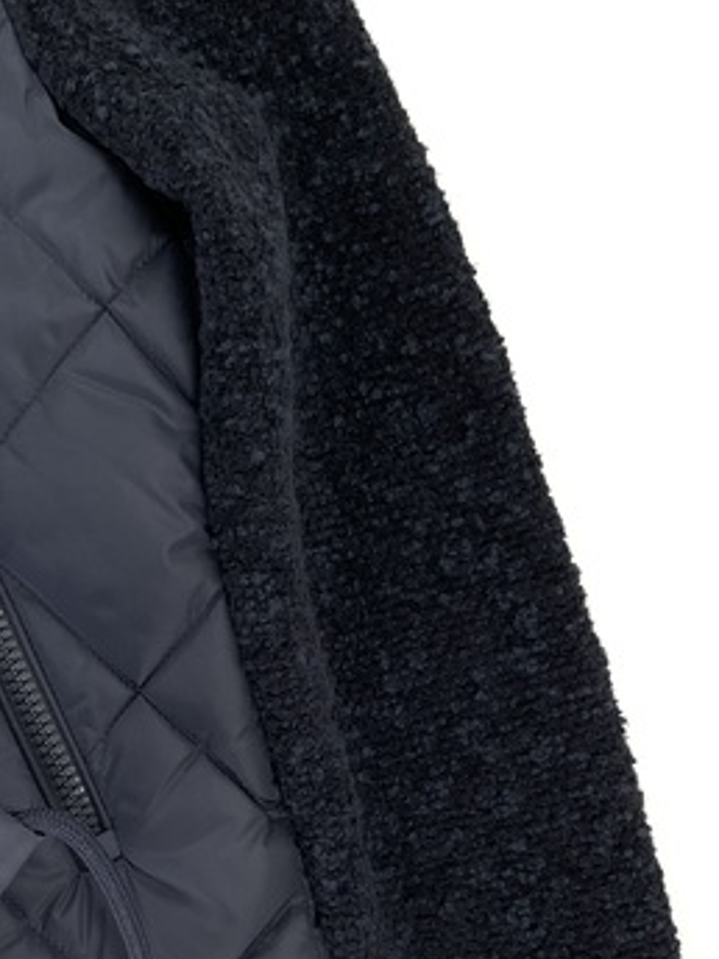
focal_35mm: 54
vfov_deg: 34.2
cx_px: 201
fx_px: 1495
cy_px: 795
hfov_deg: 26.8
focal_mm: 3
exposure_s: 1/120
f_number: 1.8
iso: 16
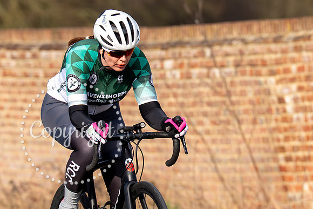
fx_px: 5205
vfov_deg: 2.3
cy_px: 81
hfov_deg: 3.4
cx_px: 157
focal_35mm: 599
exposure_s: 1/800
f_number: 4
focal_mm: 200
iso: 100
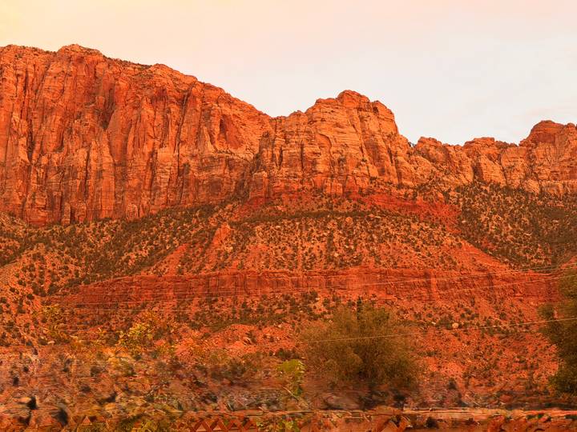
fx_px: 800
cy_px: 216
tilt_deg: +13.6
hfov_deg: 39.7
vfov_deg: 30.3
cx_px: 288
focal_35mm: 48
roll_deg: +0.5
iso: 200
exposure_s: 1/60
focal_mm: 6.76
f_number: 1.78
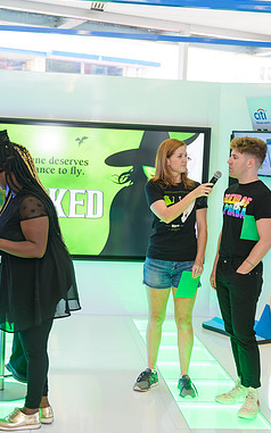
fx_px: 733
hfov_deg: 20.9
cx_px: 131
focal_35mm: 62
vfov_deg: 33.0
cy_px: 216
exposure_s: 1/125
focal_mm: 40
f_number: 3.2
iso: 400
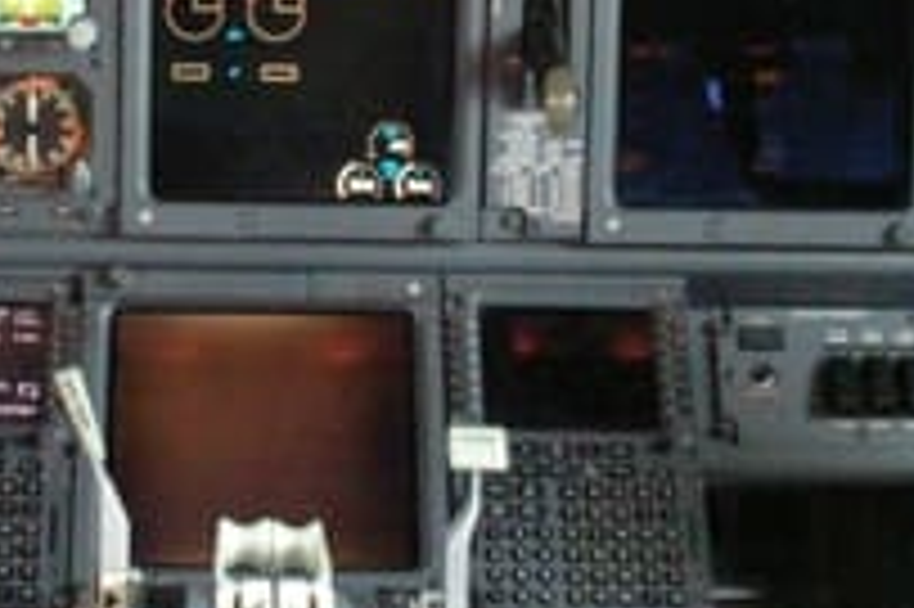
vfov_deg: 11.9
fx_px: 2917
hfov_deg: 17.7
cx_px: 234
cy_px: 171
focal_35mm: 115
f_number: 3
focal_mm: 5.8
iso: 400
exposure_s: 1/29.8
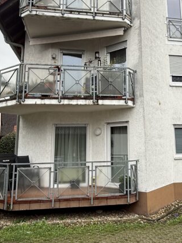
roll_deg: +0.4
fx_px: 239
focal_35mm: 34
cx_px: 118
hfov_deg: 41.3
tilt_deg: +13.2
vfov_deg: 53.7
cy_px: 101
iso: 50
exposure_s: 1/219
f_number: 2.2
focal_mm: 2.22
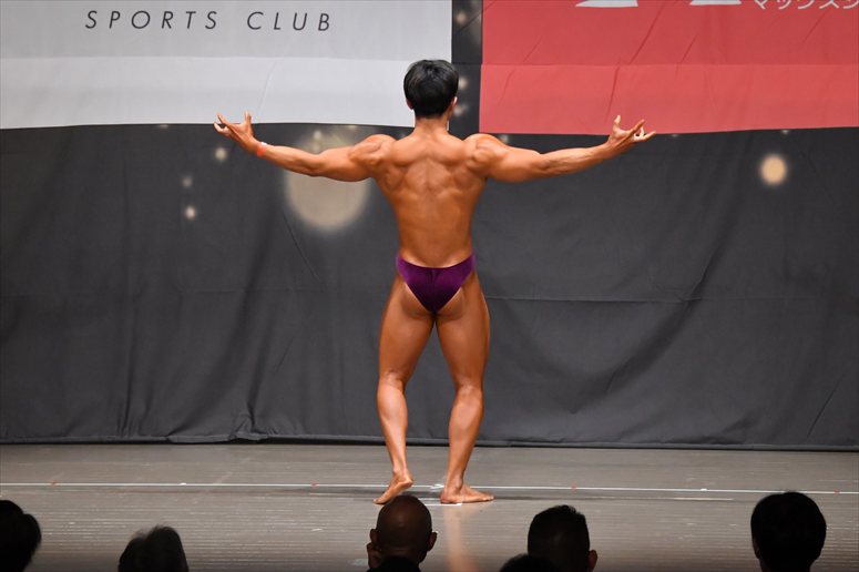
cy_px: 286
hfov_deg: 10.2
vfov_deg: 6.8
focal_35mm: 202
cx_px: 430
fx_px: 4818
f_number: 5.6
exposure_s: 1/400
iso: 6400
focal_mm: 135
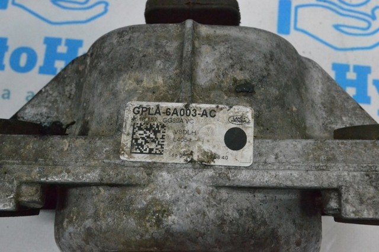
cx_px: 190
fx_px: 505
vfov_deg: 28.0
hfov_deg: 41.1
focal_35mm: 48
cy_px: 126
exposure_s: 1/160
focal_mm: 32
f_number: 11
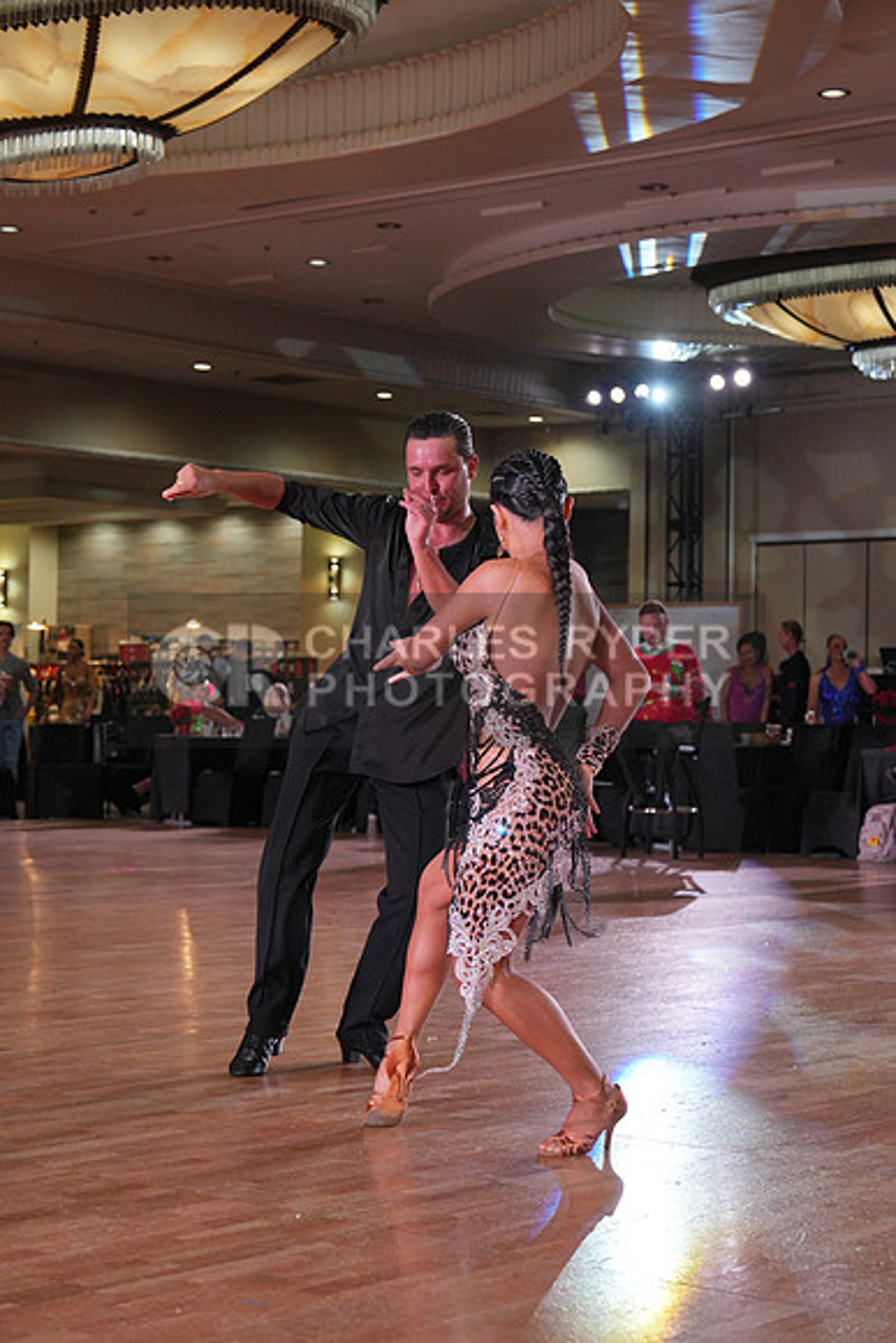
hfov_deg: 19.5
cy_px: 672
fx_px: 2612
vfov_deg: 28.8
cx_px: 448
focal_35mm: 70
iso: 2000
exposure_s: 1/400
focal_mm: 70
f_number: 5.6
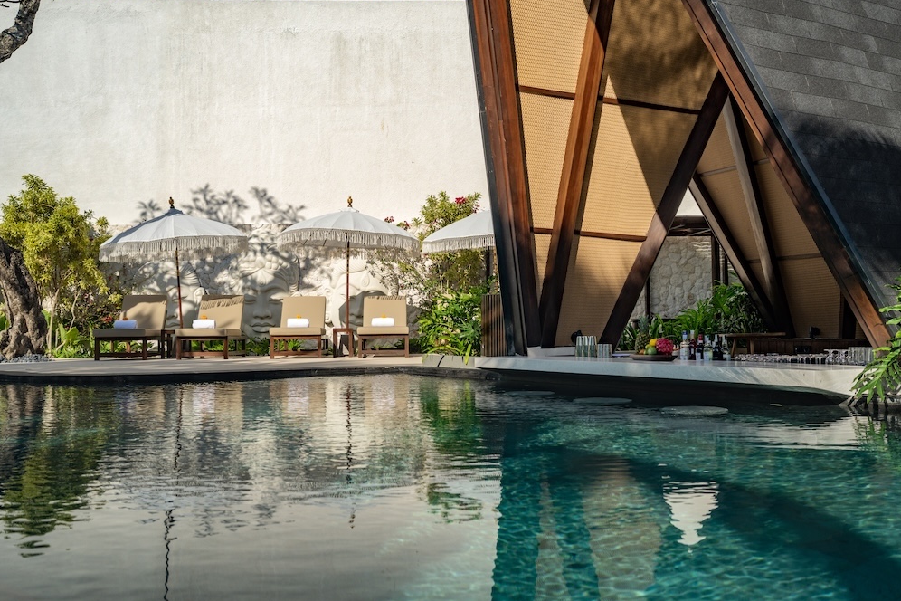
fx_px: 901
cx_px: 441
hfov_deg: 53.1
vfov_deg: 36.9
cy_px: 299
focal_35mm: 36
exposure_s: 1/400
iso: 200
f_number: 5.6
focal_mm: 35
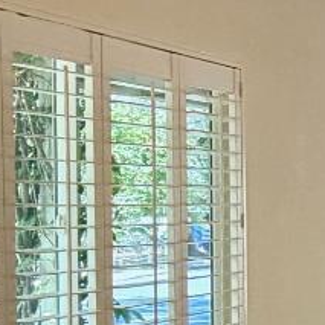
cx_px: 708
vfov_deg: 19.8
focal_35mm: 87
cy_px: 236
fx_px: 924
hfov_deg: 14.9
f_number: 2.2
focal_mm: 2.22
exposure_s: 1/120
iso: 200
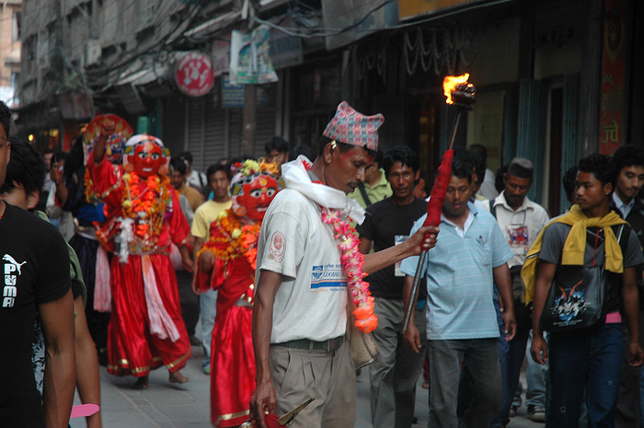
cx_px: 322
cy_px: 214
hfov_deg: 19.5
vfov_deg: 13.0
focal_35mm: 105
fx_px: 1876
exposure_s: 1/60
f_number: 4.5
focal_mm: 70
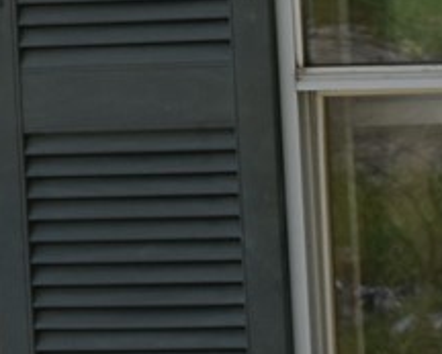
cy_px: -165
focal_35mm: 557
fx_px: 7290
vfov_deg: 2.8
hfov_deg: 3.4
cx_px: -507
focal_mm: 42
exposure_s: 1/250
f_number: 8
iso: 125
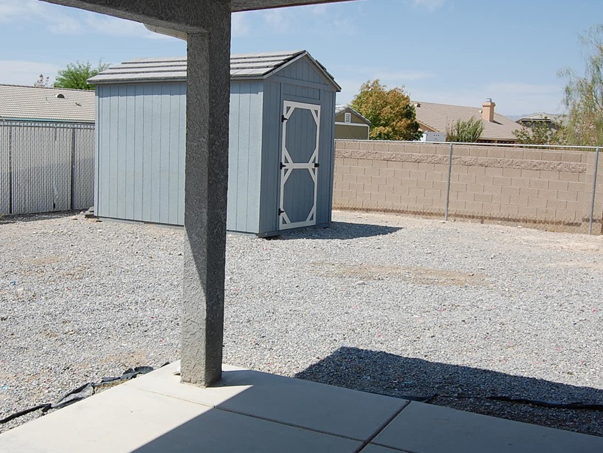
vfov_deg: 36.0
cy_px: 222
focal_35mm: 40
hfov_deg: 46.7
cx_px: 276
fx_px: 697
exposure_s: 1/400
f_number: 10
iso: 200
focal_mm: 24
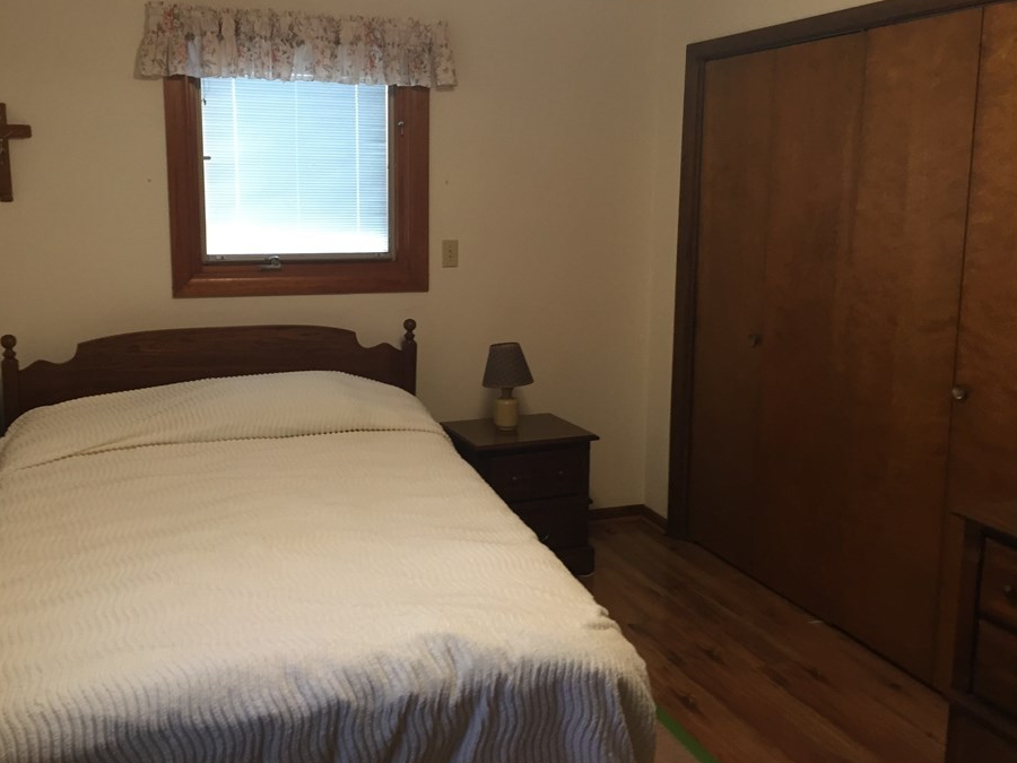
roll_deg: -0.2
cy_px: 335
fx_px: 970
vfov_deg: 42.9
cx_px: 442
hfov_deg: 55.2
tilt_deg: -10.0
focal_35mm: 33
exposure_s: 1/30
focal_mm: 4.15
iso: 100
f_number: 2.2
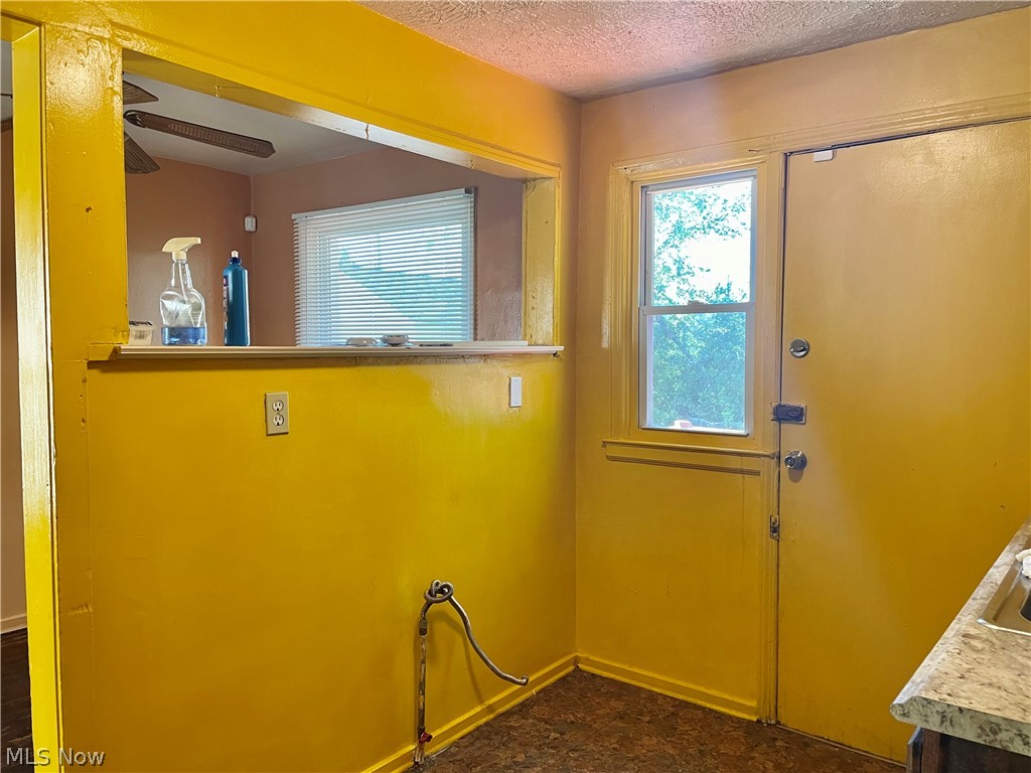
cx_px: 516
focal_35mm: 26
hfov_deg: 67.3
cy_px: 386
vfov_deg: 53.1
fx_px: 774
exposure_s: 1/60
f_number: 1.6
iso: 80
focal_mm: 4.2
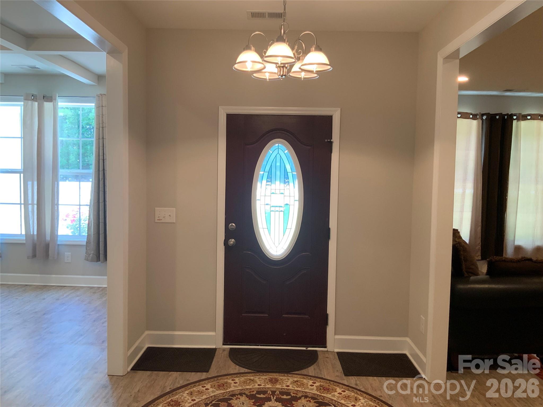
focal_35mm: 29
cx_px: 272
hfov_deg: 61.7
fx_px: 455
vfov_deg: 48.2
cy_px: 204
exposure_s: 1/60
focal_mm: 3
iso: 80
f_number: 1.8
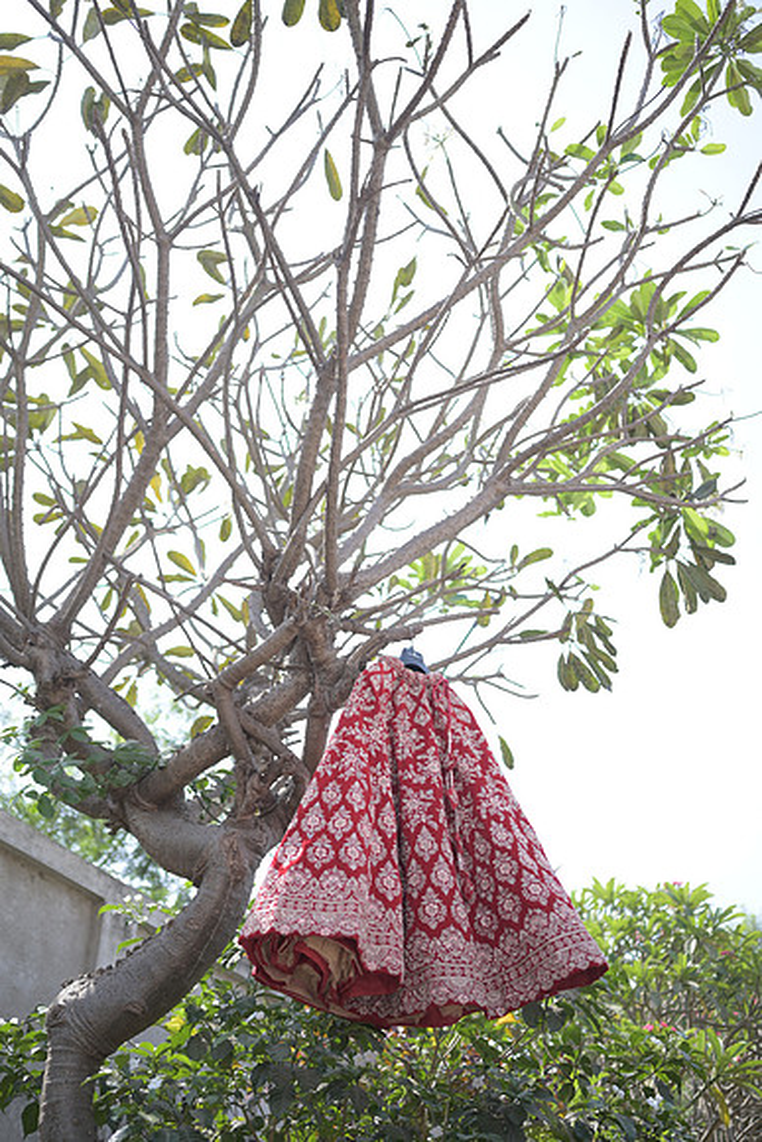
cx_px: 381
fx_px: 1111
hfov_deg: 37.9
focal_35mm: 35
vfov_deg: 54.4
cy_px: 571
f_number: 1.8
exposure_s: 1/1000
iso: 100
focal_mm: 35
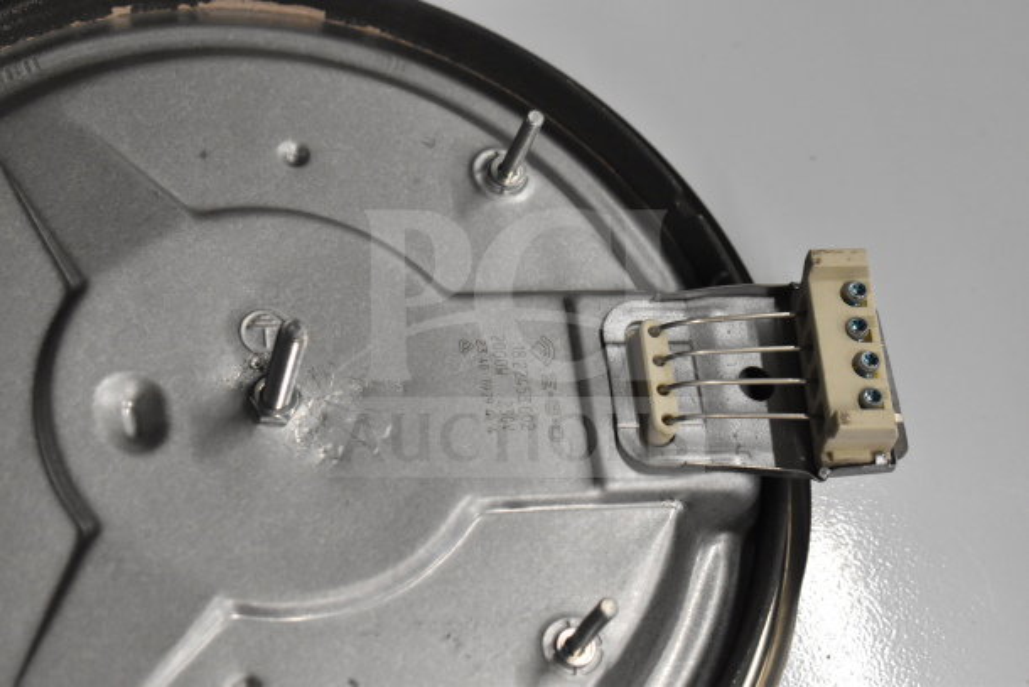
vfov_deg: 16.6
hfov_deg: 24.6
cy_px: 344
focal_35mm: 82
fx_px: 2359
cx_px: 514
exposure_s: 1/100
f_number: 5.6
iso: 2800
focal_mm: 55
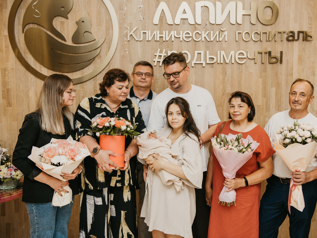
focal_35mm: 42
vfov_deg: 34.3
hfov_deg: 44.7
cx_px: 178
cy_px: 118
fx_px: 385
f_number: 4
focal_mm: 38
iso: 200
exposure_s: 1/160
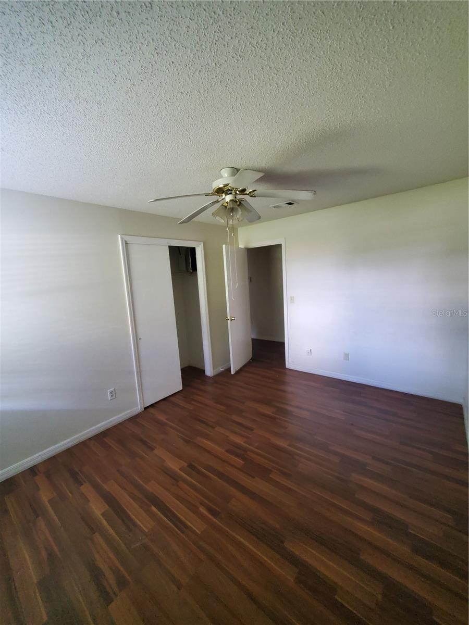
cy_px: 312
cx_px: 234
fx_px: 235
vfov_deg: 106.2
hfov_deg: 89.9
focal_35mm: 13
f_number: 2.2
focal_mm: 1.8
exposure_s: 1/30
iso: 1000
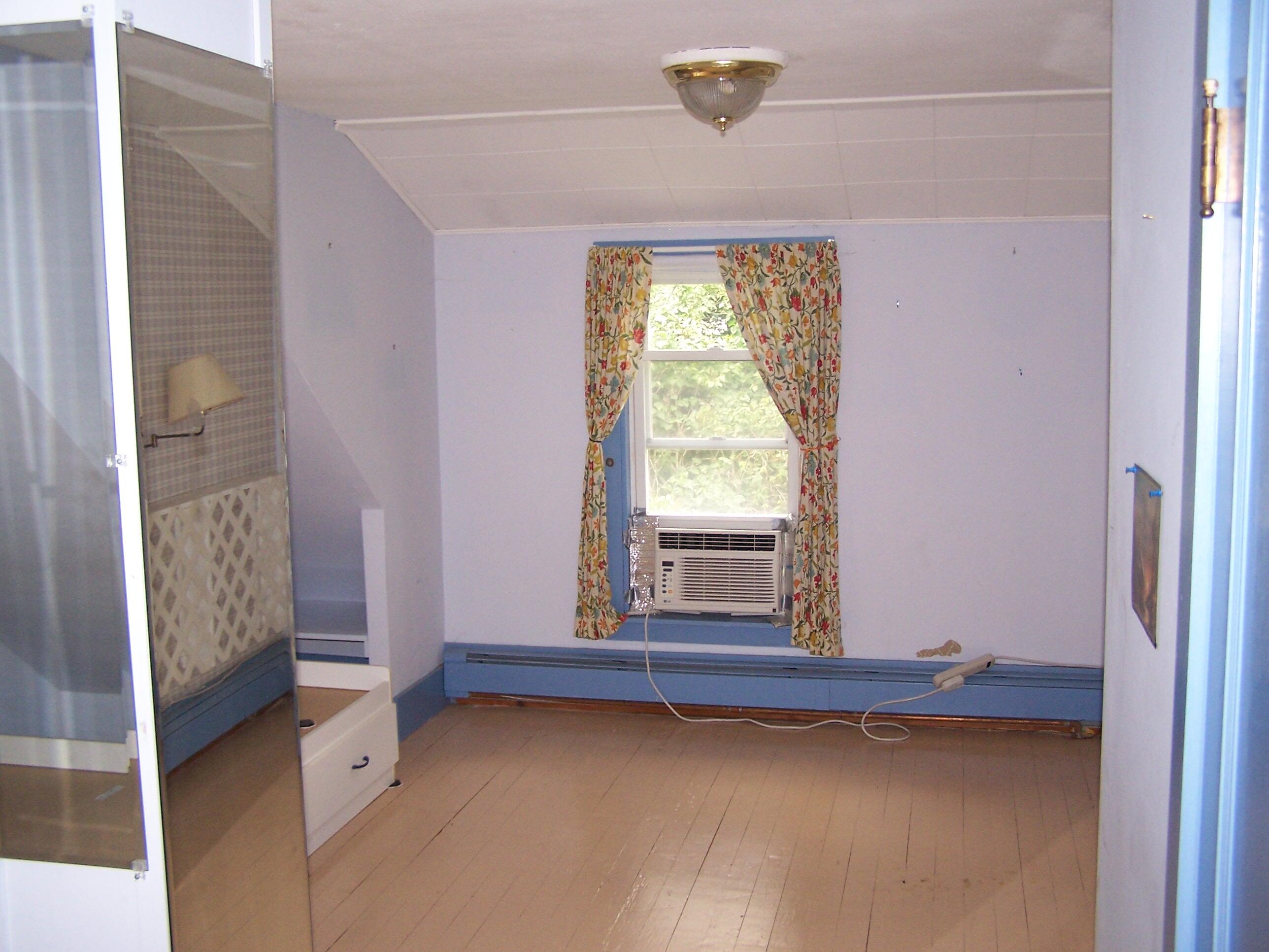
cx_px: 634
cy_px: 476
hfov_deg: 49.0
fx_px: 1393
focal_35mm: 38
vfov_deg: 37.7
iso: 140
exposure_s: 1/60
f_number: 2.8
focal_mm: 6.3
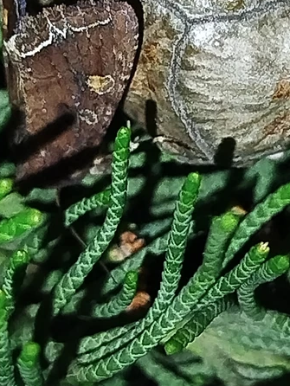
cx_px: 169
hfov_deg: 8.5
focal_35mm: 175
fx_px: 1953
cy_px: 121
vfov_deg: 11.3
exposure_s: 1/33
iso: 125
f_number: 1.7
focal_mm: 5.31
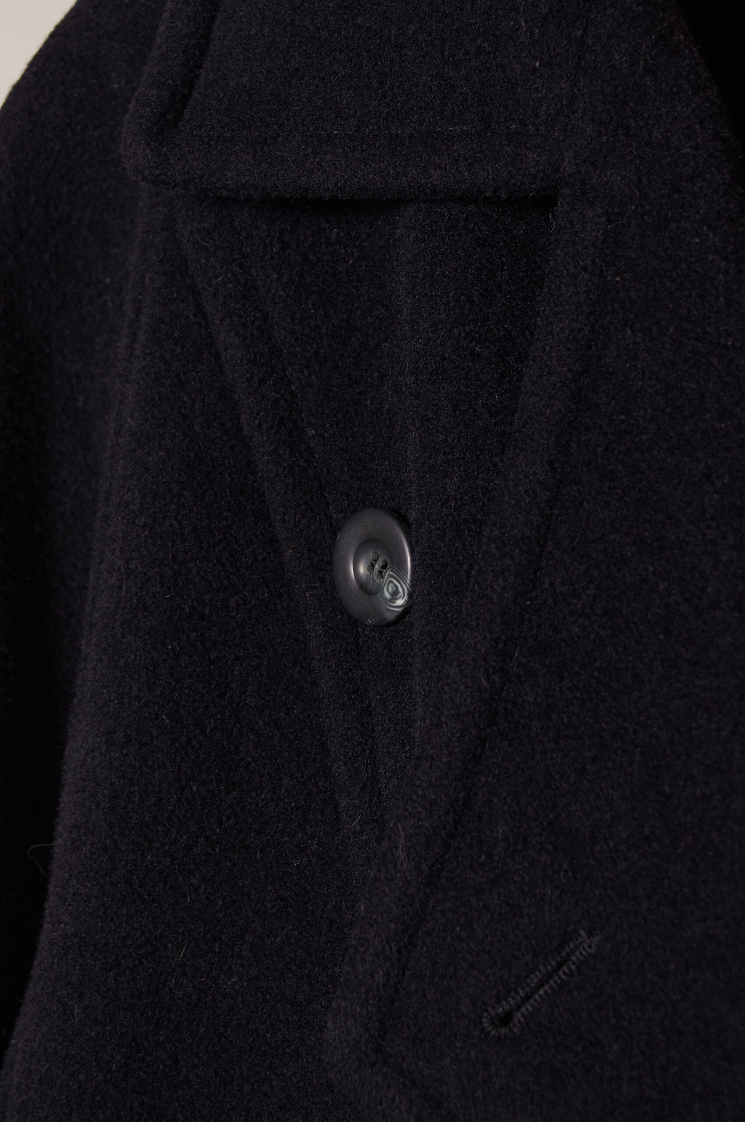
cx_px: 372
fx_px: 2568
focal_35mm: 82
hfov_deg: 16.5
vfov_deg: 24.6
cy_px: 561
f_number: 9
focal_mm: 55
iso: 200
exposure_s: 1/100
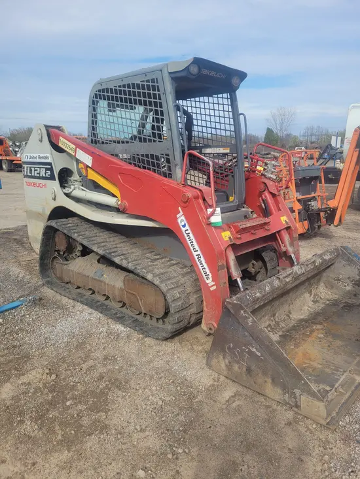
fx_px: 360
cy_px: 240
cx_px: 180
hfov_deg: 53.1
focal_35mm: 26
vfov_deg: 67.3
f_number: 1.8
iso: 40
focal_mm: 5.4
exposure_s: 1/1799
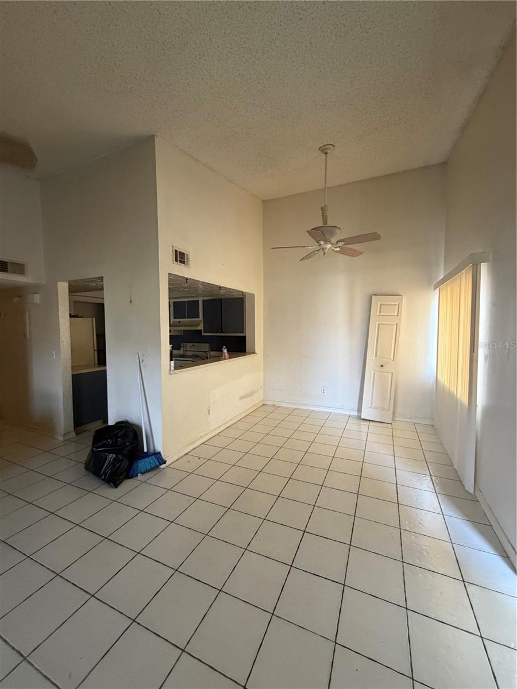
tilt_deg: -2.9
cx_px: 258
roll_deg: +0.1
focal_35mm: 14
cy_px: 344
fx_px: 279
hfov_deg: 85.7
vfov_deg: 102.1
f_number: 2.2
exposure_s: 1/60
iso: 320
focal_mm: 2.22
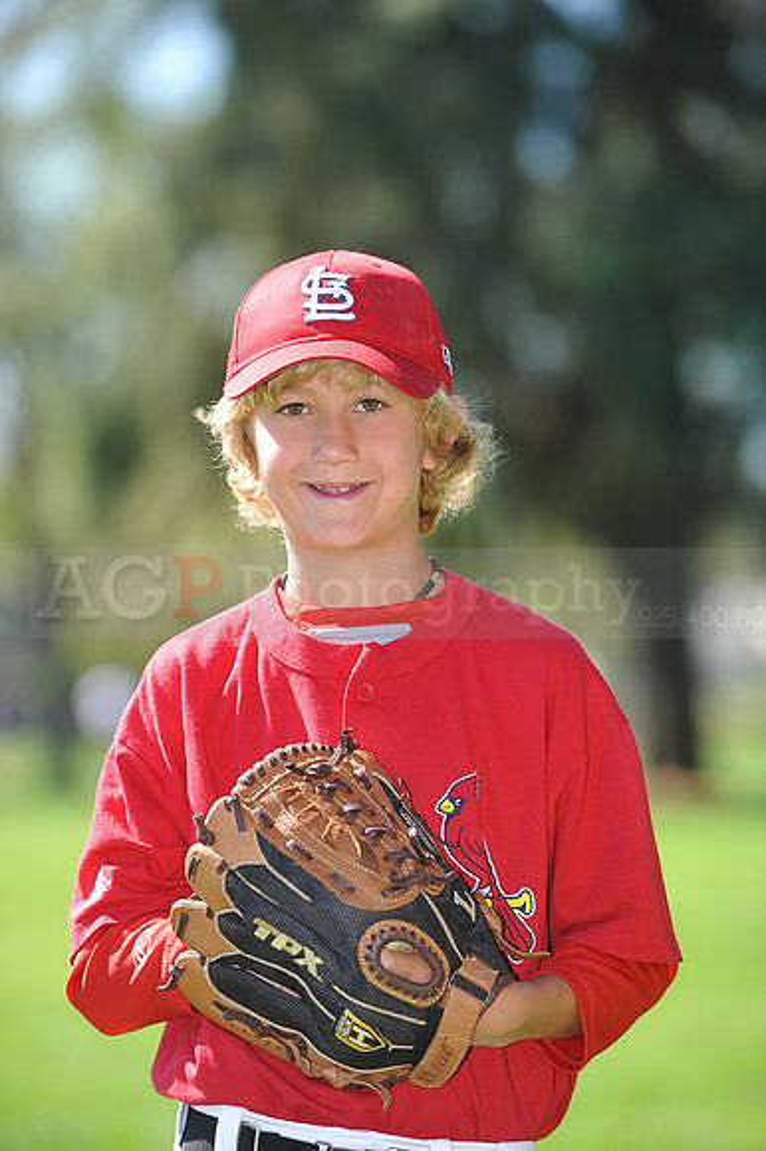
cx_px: 383
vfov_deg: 11.8
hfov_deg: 7.8
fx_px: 5592
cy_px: 576
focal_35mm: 175
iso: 200
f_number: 4.5
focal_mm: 175
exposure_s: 1/500
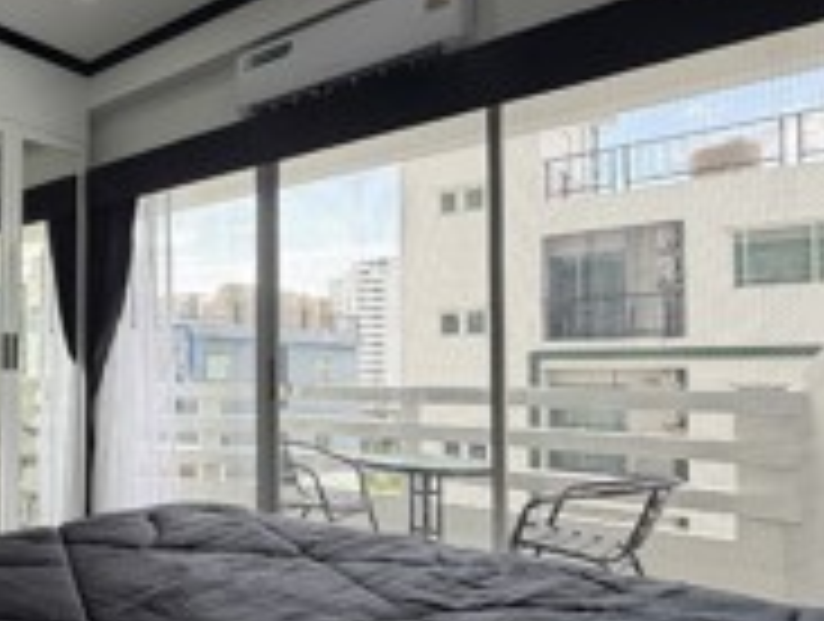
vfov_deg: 48.2
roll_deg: -0.7
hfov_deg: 51.7
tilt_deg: +1.3
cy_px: 358
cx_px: 36
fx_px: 692
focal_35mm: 29
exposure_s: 1/130
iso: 40
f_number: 2.2
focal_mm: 2.22
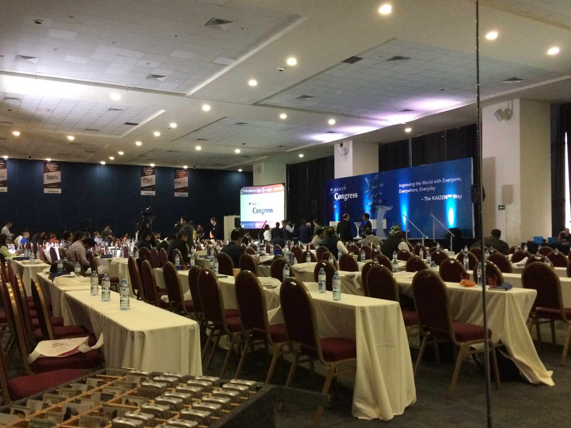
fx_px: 528
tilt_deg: +0.7
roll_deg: +0.7
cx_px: 279
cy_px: 225
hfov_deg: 56.8
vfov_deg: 44.2
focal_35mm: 32
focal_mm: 4.15
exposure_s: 1/15
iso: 250
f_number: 2.2
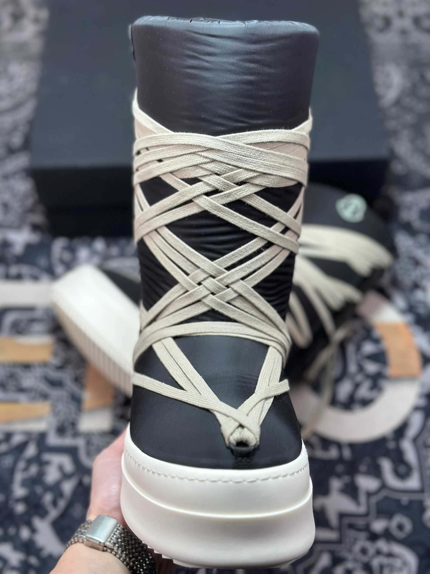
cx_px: 215
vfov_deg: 39.7
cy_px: 287
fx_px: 795
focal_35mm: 48
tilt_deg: -56.5
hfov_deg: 30.3
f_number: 1.78
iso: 80
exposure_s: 1/464
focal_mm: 6.86
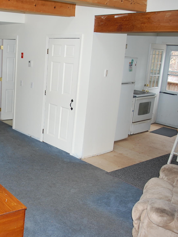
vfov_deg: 46.8
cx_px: 0
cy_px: 120
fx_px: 274
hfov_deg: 33.0
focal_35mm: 40
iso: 200
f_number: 3.5
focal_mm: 18
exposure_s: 1/60
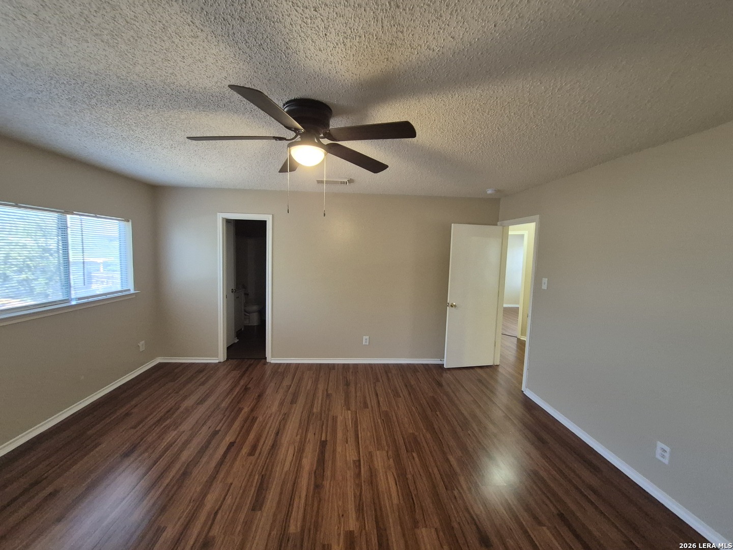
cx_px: 366
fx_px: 275
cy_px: 275
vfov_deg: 89.9
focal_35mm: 13
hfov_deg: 106.2
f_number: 2.2
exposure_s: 1/60
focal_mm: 1.74
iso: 640
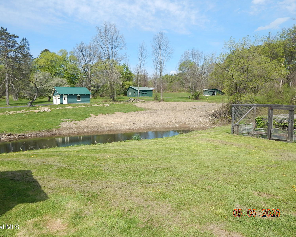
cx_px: 143
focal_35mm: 23
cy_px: 119
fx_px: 201
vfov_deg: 60.9
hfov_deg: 72.6
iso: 125
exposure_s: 1/400
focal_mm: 4
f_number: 6
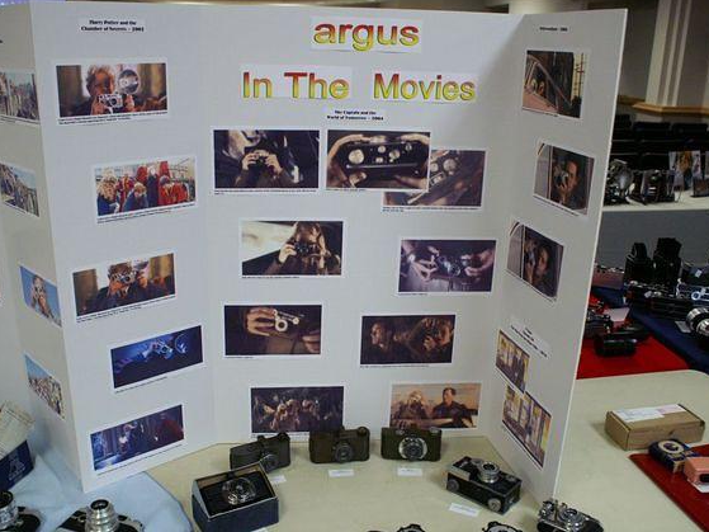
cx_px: 340
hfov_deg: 55.3
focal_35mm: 33
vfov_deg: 42.9
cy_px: 264
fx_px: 676
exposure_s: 1/160
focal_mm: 20
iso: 1600
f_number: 4
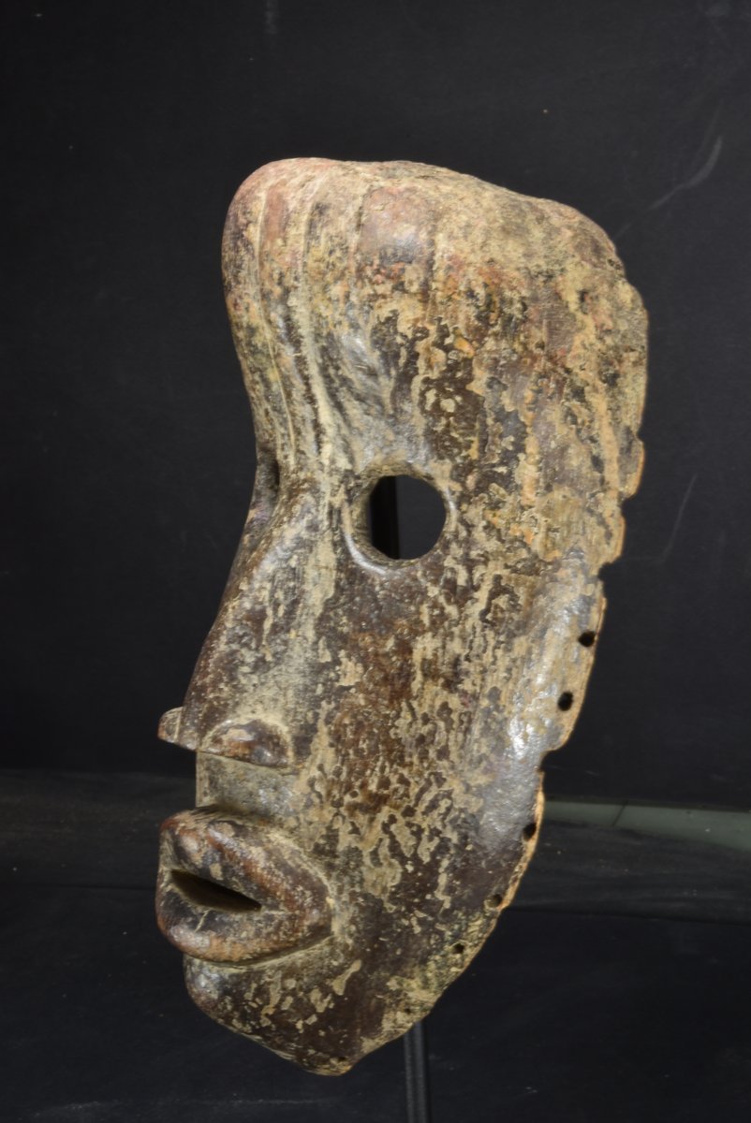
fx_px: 2717
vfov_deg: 23.4
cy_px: 562
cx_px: 376
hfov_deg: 15.7
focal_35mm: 87
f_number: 32
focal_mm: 58
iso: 125
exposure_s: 1.6
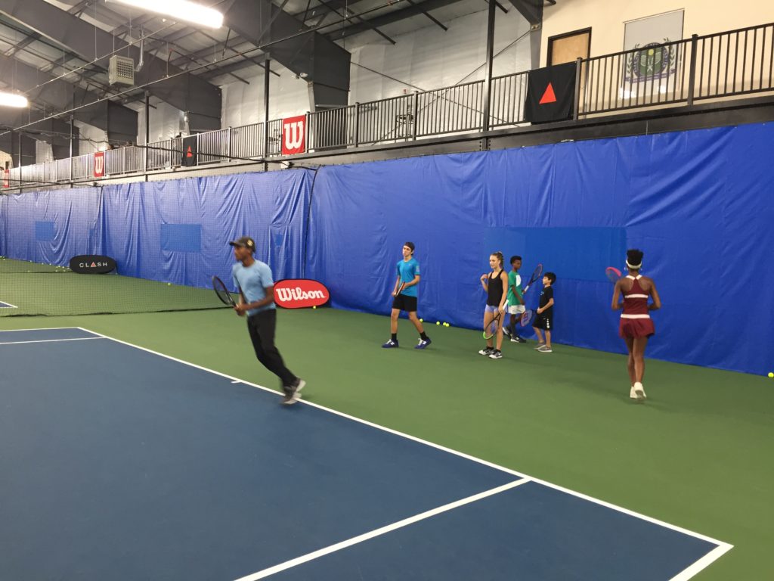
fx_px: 648
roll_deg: -3.4
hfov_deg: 61.7
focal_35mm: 29
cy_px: 290
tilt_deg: -3.2
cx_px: 387
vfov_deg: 48.2
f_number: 2.2
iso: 64
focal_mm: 4.15
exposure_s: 1/30
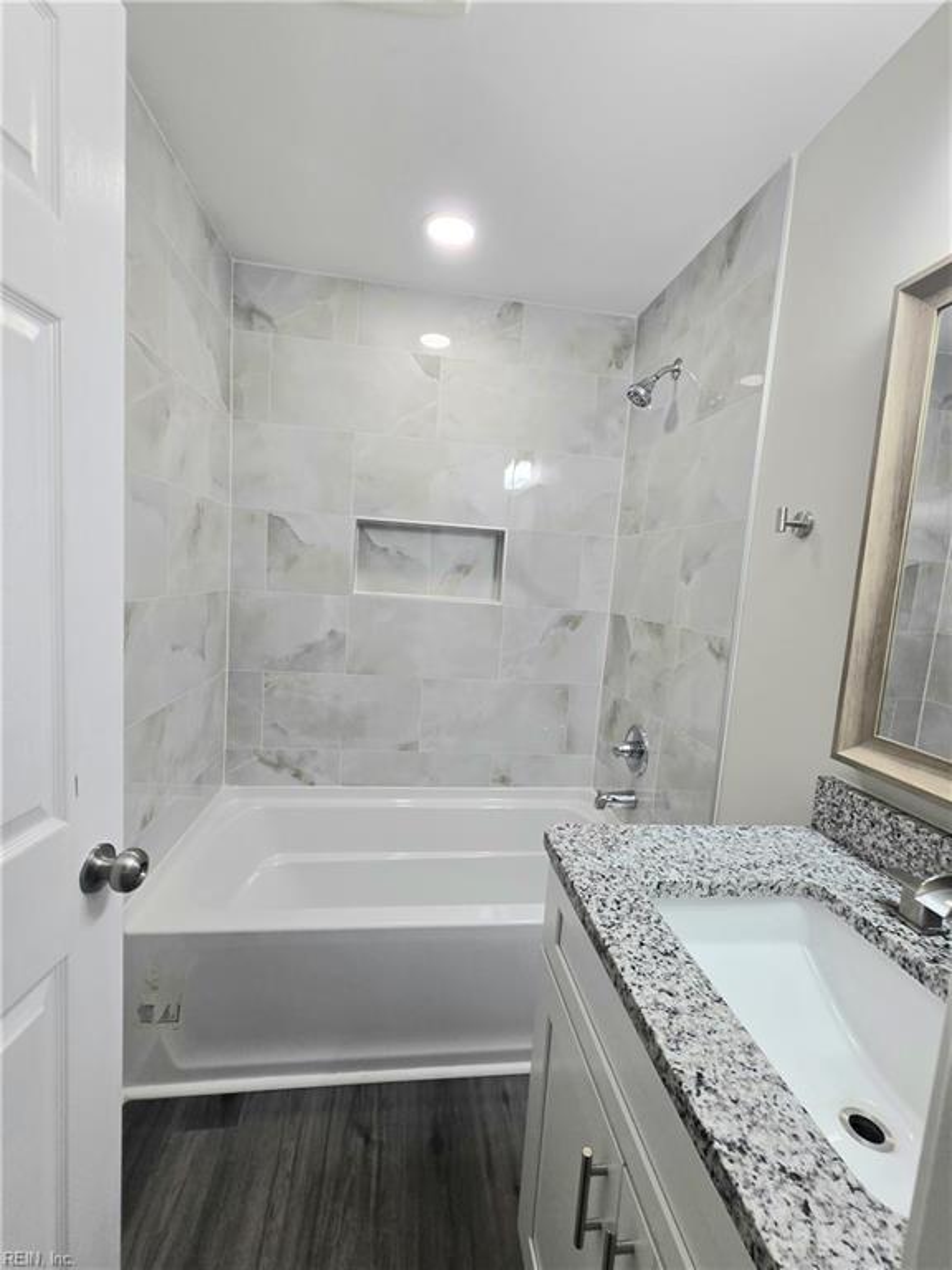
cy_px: 635
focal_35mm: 13
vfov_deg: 106.2
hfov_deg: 89.9
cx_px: 476
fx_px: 477
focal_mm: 1.7
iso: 40
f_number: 2.2
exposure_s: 1/60.2
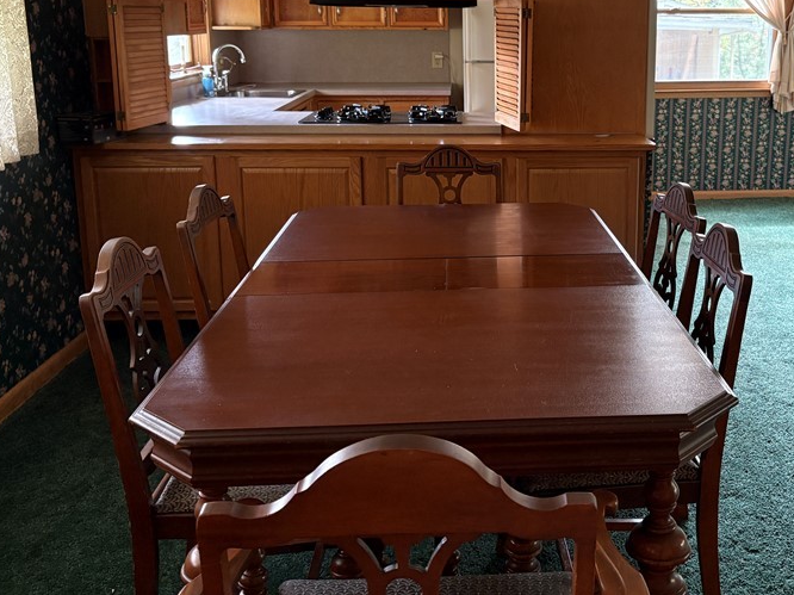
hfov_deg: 46.0
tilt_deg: -11.3
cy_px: 197
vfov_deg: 35.6
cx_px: 539
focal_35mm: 40
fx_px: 917
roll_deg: +0.1
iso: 200
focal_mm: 5.96
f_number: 1.6
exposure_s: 1/60
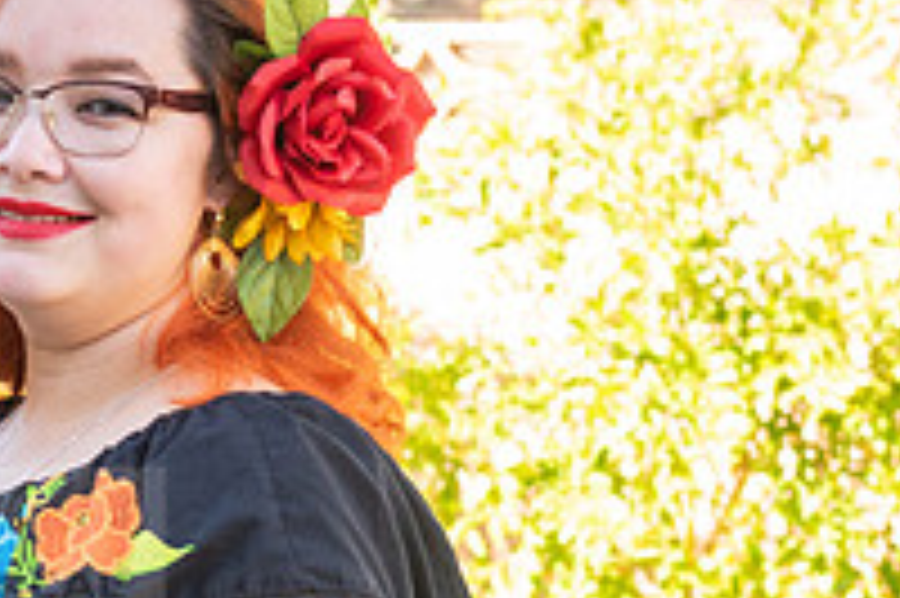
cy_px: 521
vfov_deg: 7.9
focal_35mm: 173
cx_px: -162
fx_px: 4321
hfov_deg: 11.7
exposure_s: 1/200
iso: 400
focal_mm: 52
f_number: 4.5
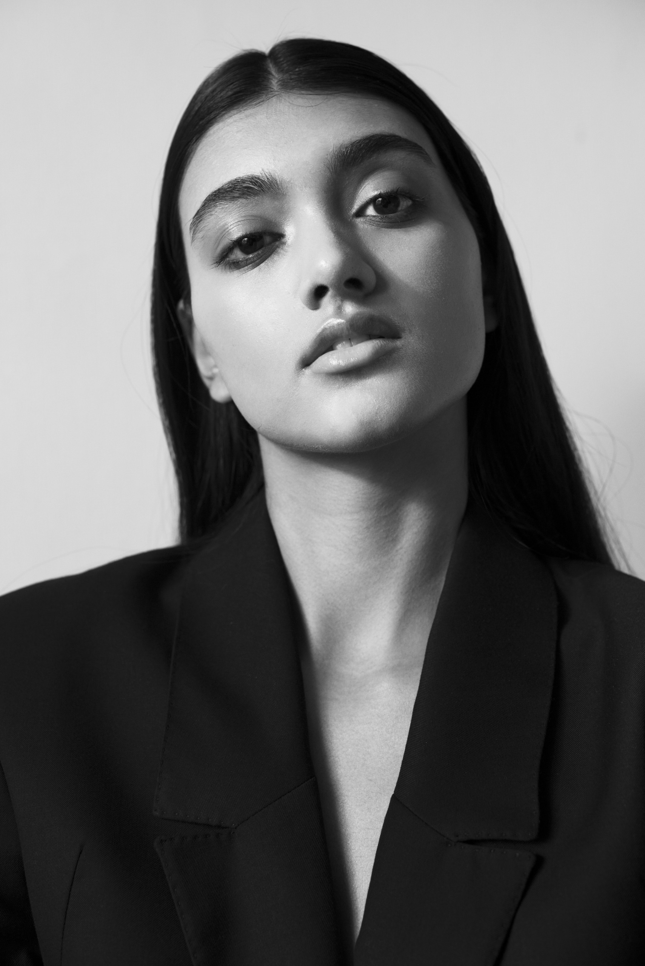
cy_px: 483
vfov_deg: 39.6
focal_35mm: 50
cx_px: 322
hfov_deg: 27.0
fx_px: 1342
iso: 800
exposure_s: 1/200
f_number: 4
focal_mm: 50
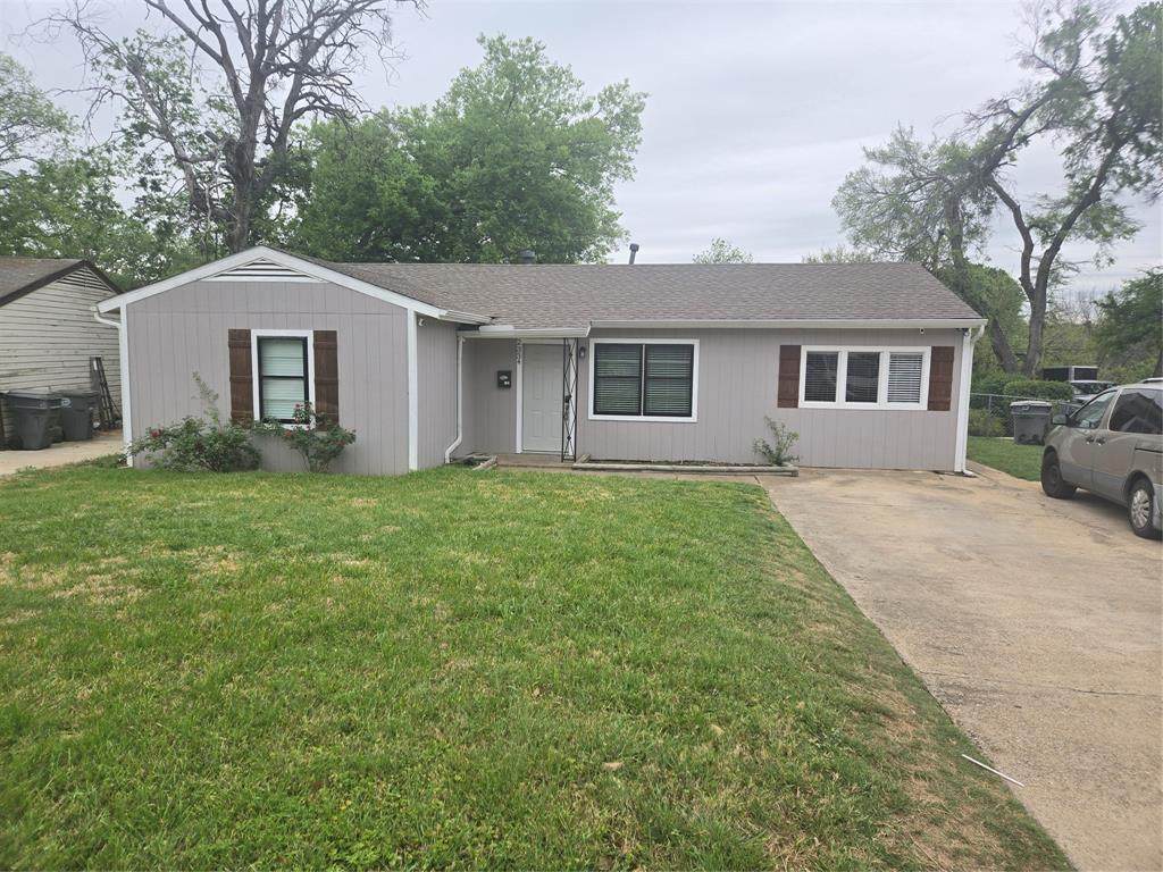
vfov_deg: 58.9
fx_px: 773
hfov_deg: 73.9
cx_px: 582
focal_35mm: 23
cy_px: 436
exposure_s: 1/571
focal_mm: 5.4
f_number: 1.8
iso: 25
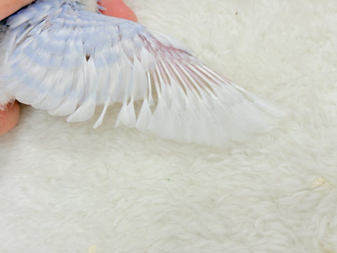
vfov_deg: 28.0
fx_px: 506
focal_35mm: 52
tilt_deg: -62.7
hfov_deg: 36.8
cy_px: 126
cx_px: 168
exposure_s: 1/100
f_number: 1.6
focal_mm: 5.96
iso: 64
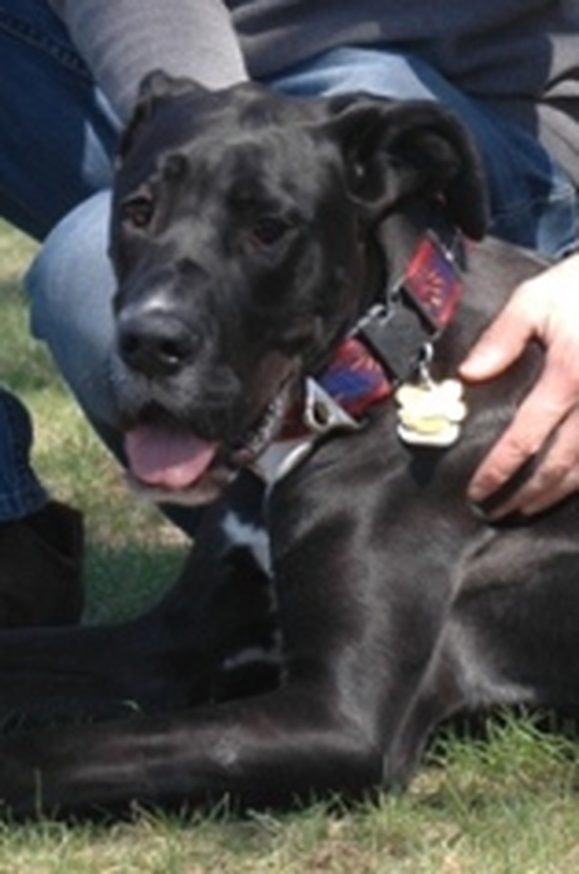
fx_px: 7390
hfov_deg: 4.5
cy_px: -111
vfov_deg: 6.7
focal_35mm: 305
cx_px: 299
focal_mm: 80
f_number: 7.1
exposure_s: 1/200
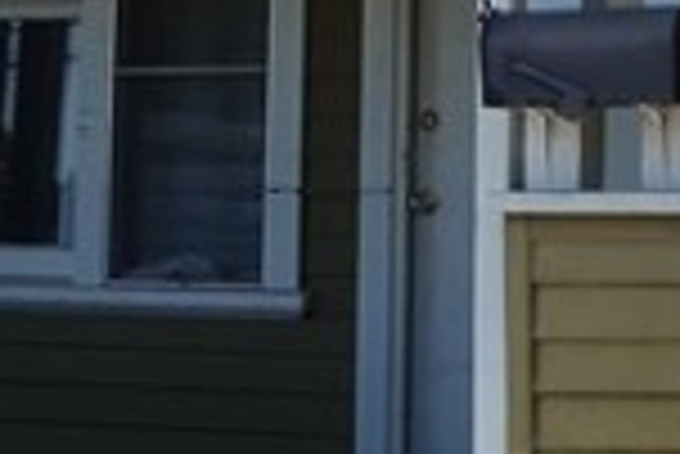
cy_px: 155
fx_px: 3082
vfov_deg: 8.4
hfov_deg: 12.5
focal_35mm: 163
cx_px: 563
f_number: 5.6
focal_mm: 8.8
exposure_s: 1/400
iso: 125
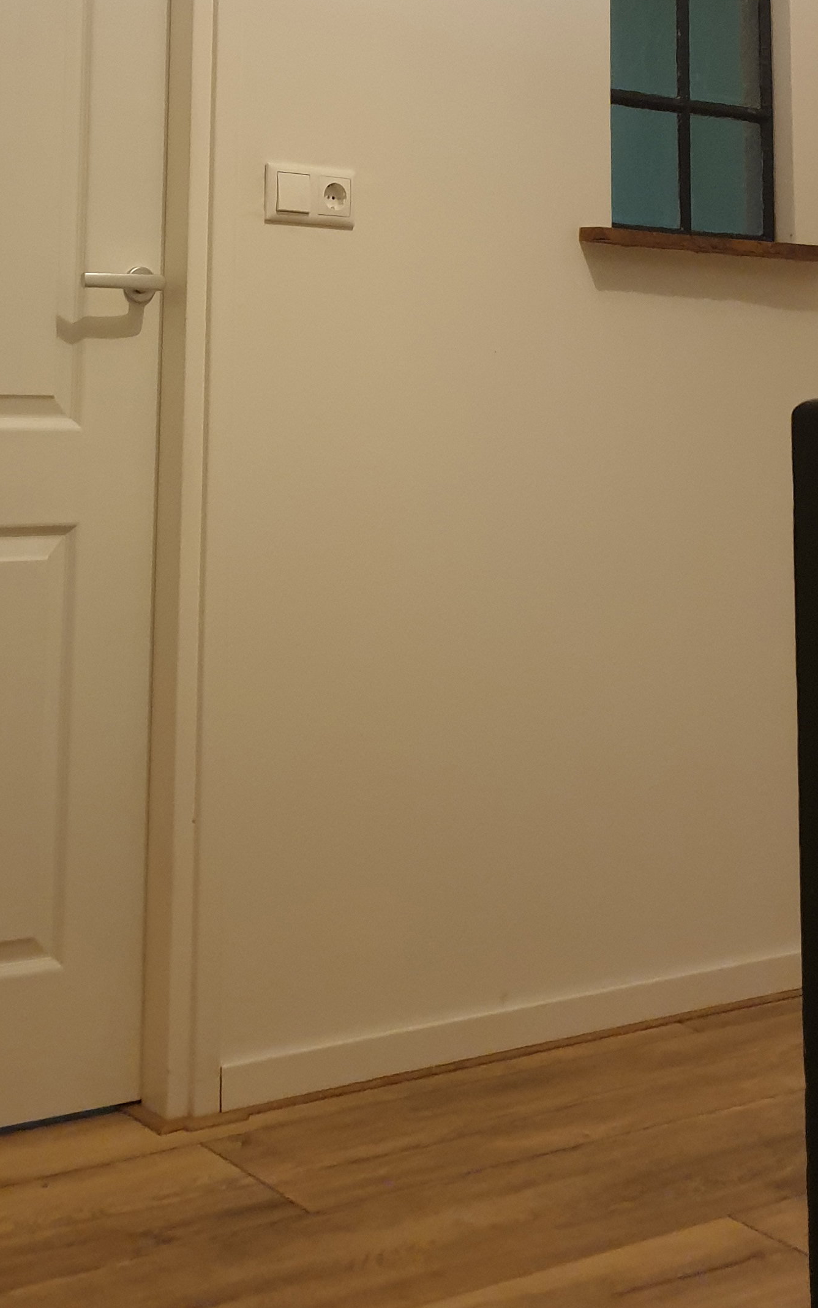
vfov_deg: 36.5
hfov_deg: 24.7
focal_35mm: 52
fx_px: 1854
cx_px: 267
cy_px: 138
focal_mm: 4.3
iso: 320
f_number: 1.5
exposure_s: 1/20
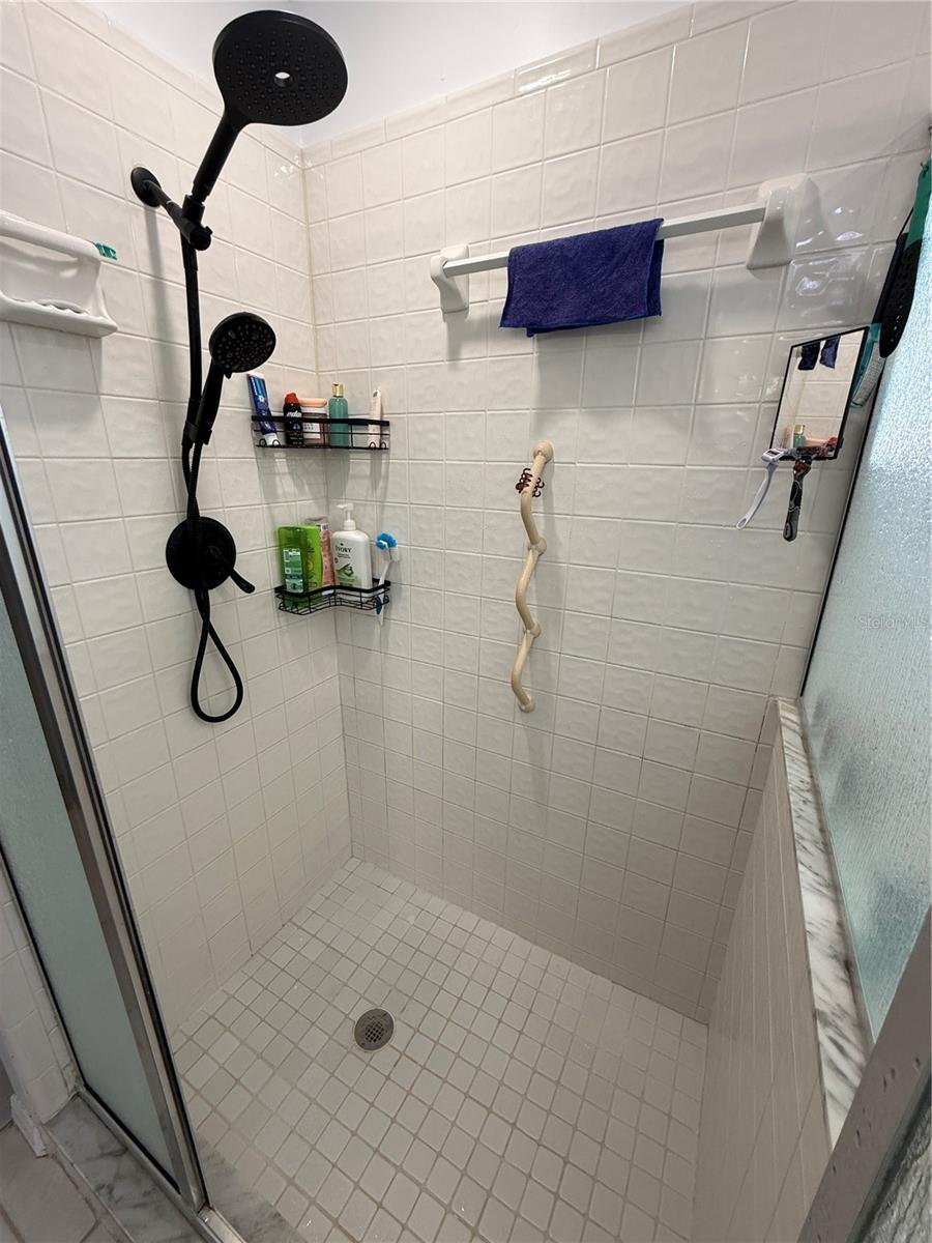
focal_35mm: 14
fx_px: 503
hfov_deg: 85.7
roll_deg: -1.0
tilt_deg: -15.6
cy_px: 622
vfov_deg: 102.1
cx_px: 466
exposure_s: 1/120
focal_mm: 2.22
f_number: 2.2
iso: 100
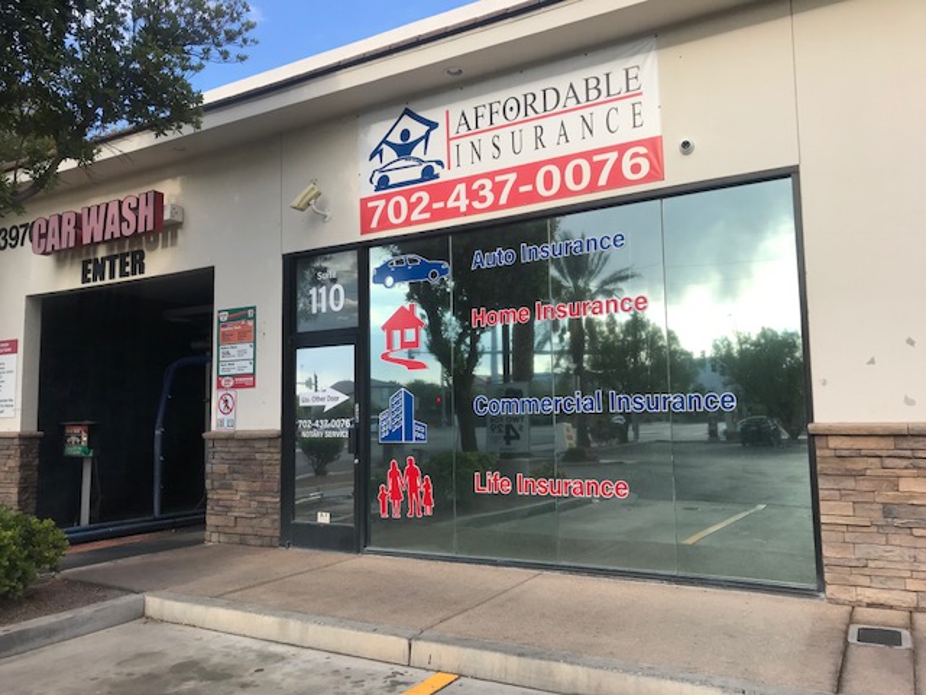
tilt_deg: +8.2
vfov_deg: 49.7
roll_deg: -1.1
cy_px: 348
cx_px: 463
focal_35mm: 28
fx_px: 749
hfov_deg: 63.4
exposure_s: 1/977
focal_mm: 3.99
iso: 20
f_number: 1.8
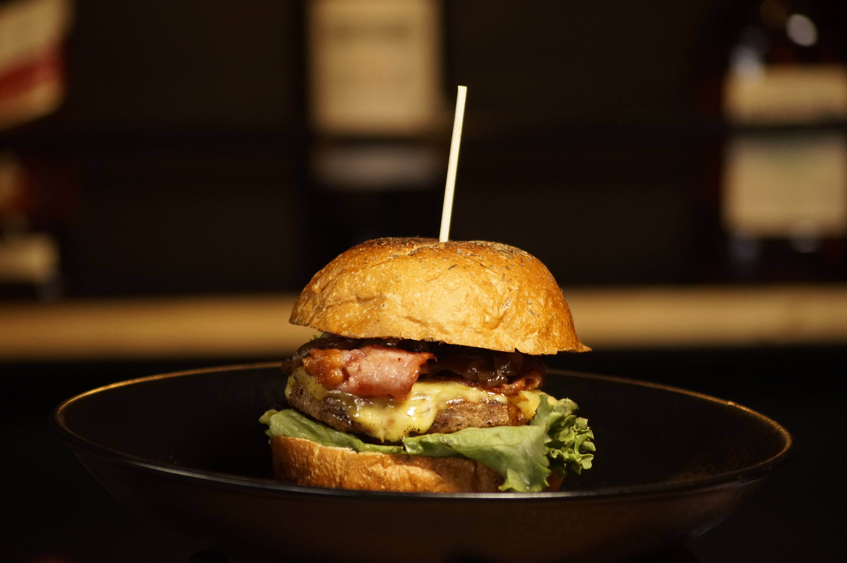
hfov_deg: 10.2
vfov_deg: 6.8
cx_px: 424
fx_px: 4759
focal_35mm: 202
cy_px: 282
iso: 800
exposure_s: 1/80
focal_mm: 135
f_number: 4.5
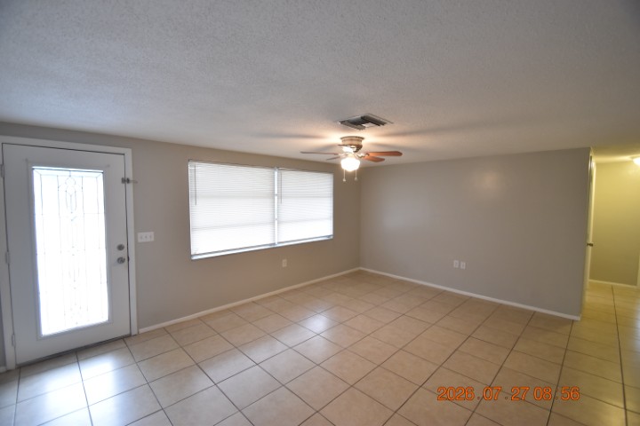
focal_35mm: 15
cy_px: 213
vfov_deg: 77.3
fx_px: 267
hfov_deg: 100.4
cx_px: 320
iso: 800
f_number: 3.5
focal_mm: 10
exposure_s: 1/30
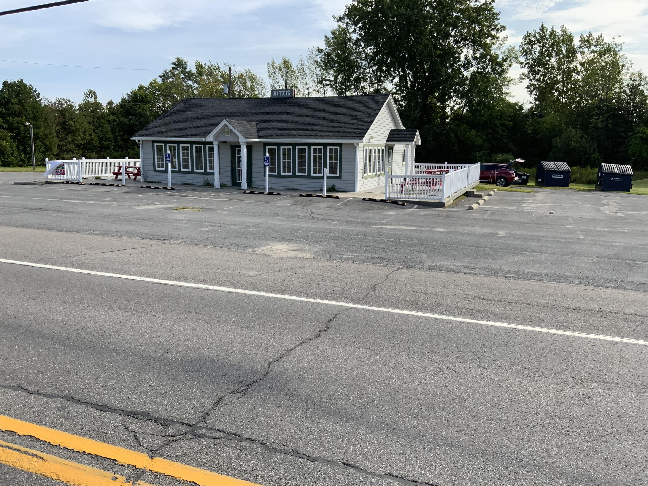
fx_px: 543
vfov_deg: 48.2
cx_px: 324
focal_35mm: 29
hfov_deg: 61.7
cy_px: 243
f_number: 1.8
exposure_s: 1/1121
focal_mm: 3
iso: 16
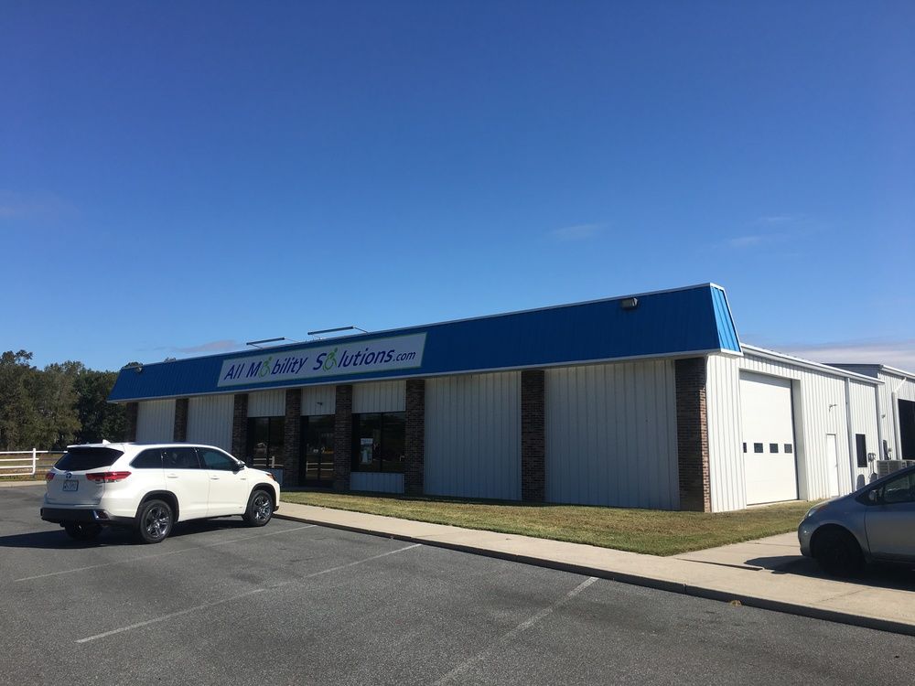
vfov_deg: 48.2
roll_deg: -0.4
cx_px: 458
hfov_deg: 61.7
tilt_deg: +9.2
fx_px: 767
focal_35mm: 29
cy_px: 343
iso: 25
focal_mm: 4.15
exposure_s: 1/2653
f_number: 2.2
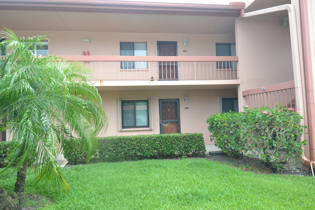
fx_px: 197
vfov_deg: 56.2
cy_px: 105
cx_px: 158
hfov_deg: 77.3
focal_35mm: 22
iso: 200
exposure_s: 1/125
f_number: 5.6
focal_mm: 15
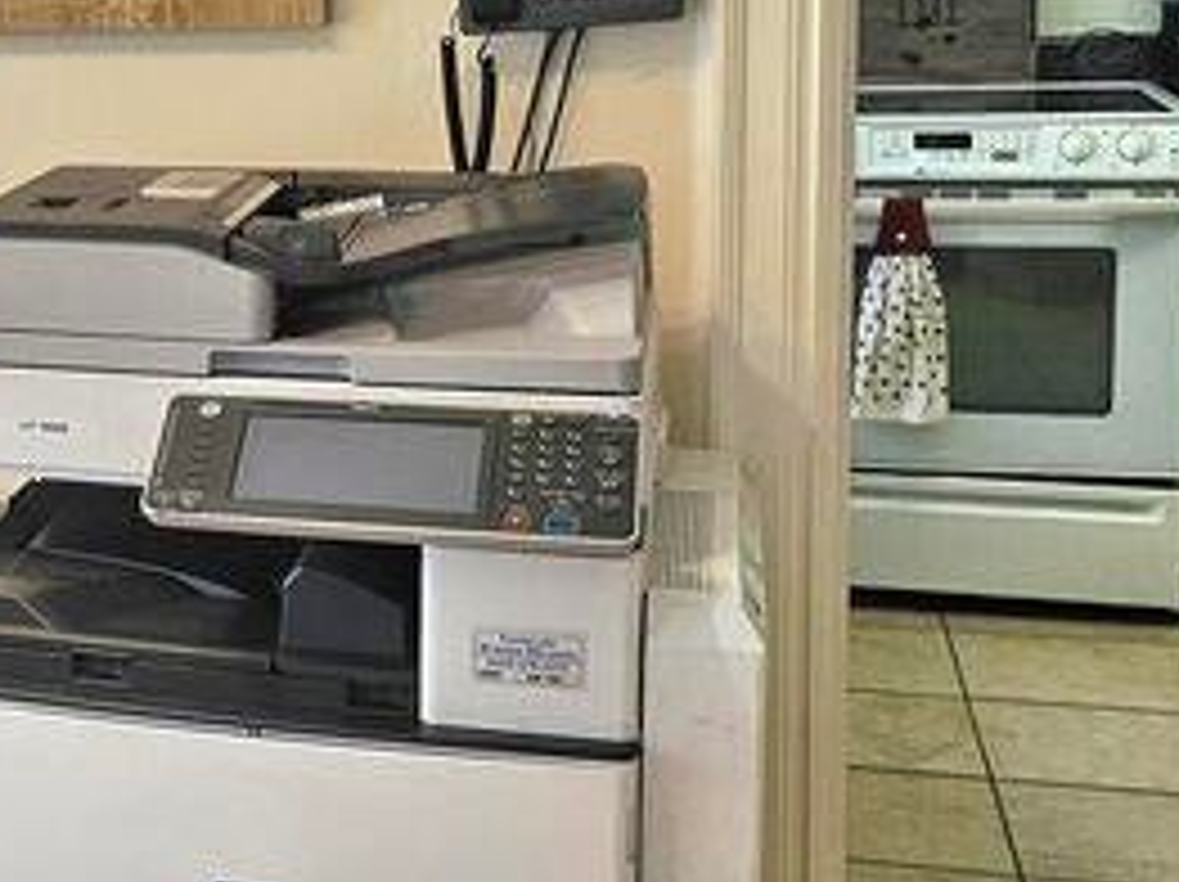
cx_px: -371
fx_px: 2552
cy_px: 202
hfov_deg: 23.0
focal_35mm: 75
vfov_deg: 19.4
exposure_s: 1/208
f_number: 1.7
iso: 64
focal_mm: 6.3
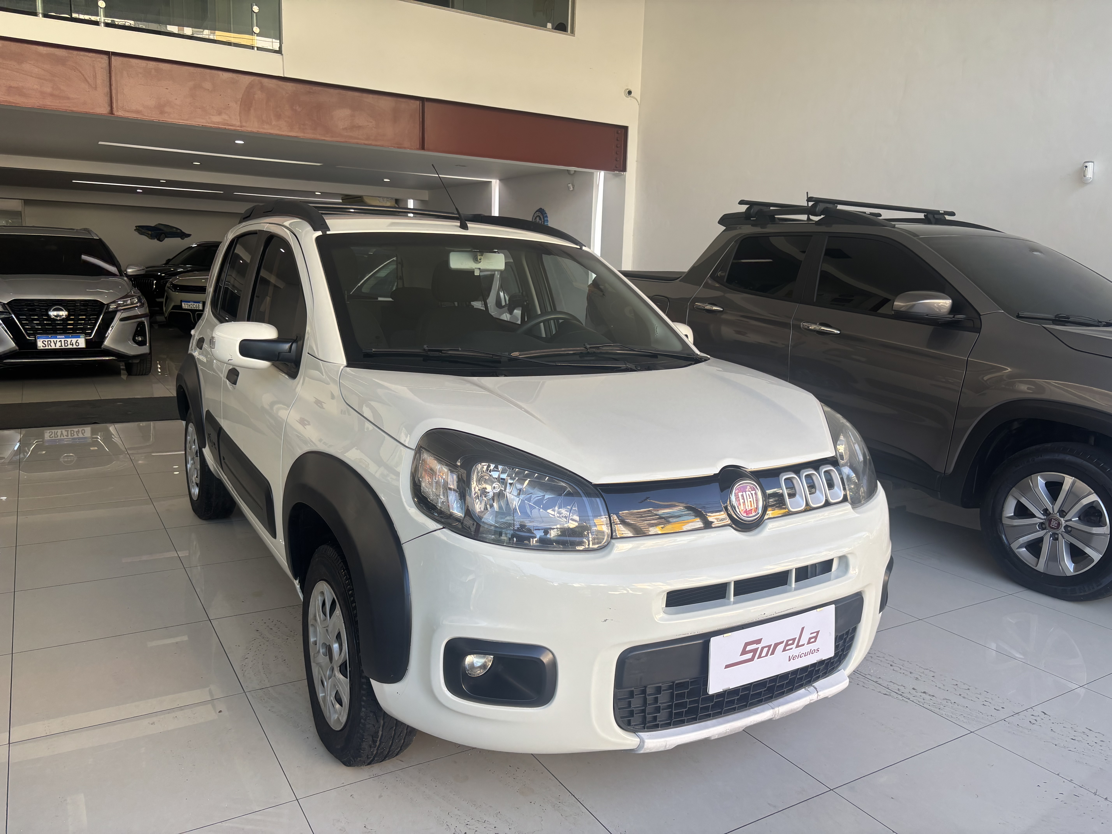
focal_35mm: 26
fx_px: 835
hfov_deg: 67.3
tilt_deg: -9.6
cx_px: 556
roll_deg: -2.8
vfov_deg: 53.1
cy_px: 417
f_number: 1.6
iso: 40
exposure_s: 1/152
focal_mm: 5.96
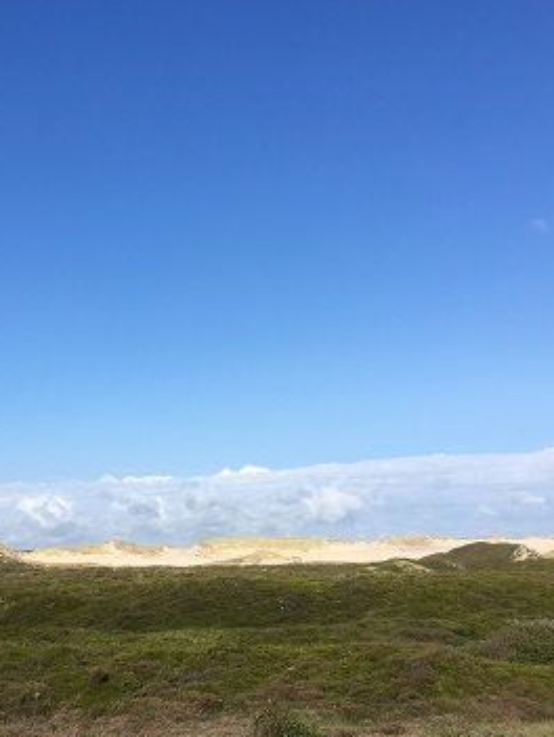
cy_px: 484
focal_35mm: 44
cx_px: 206
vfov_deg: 42.4
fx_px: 937
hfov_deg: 32.8
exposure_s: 1/1972
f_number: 2.2
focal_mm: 4.15
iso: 25
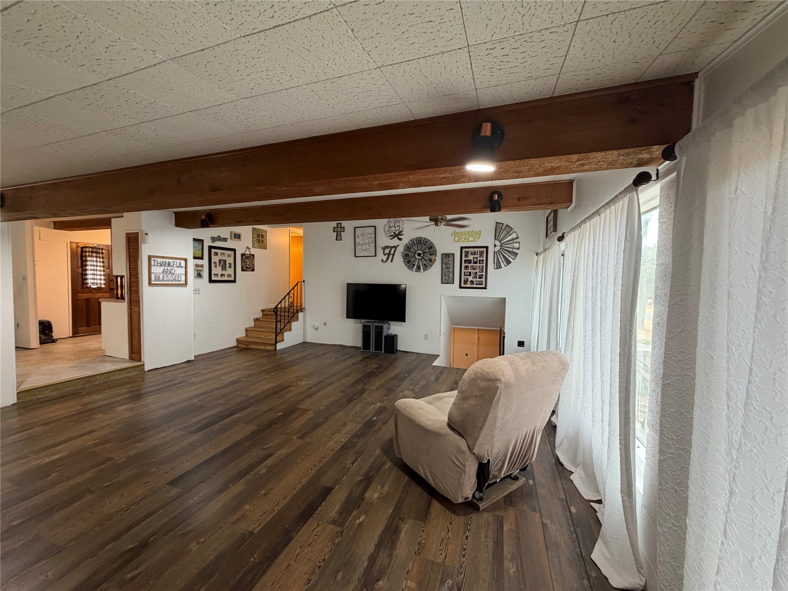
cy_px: 296
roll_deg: -0.3
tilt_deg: -1.8
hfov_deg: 102.1
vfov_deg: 85.7
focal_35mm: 14
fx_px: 319
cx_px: 394
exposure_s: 1/60
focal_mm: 2.22
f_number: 2.2
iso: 250
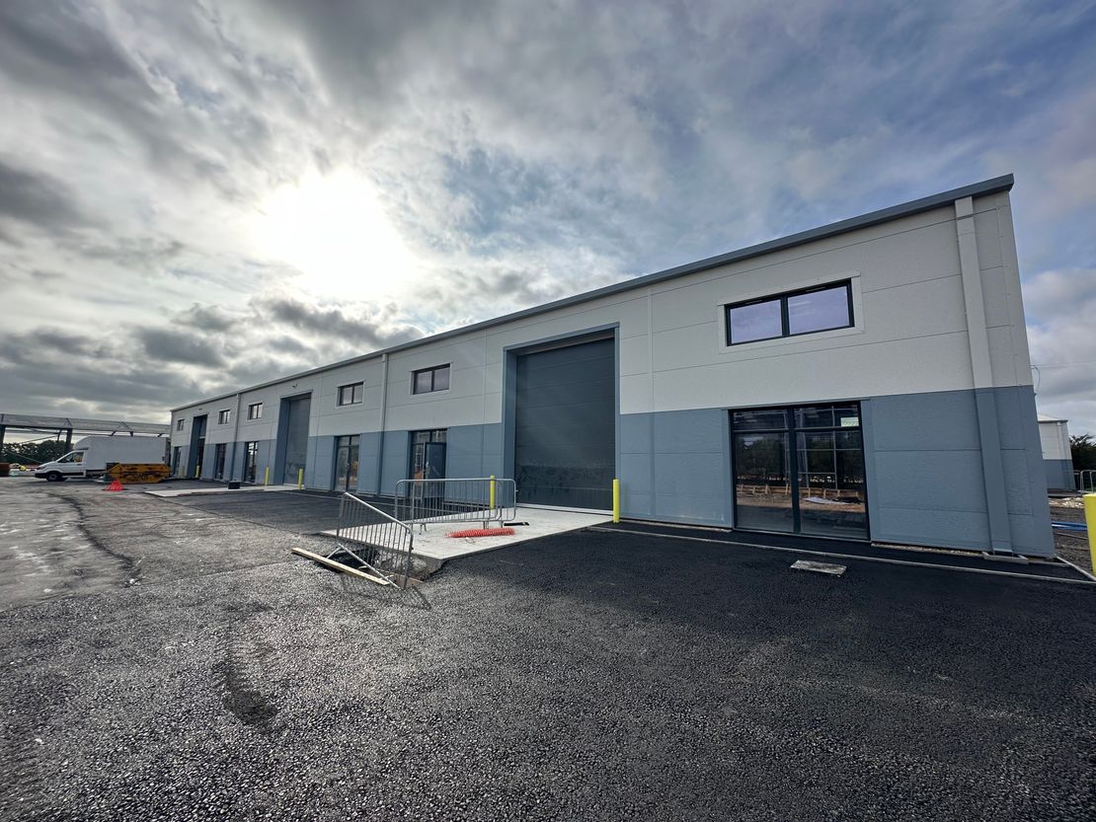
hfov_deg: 102.1
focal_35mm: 14
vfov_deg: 85.7
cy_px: 411
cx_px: 548
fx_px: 443
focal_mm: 2.22
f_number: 2.2
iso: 50
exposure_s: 1/1147
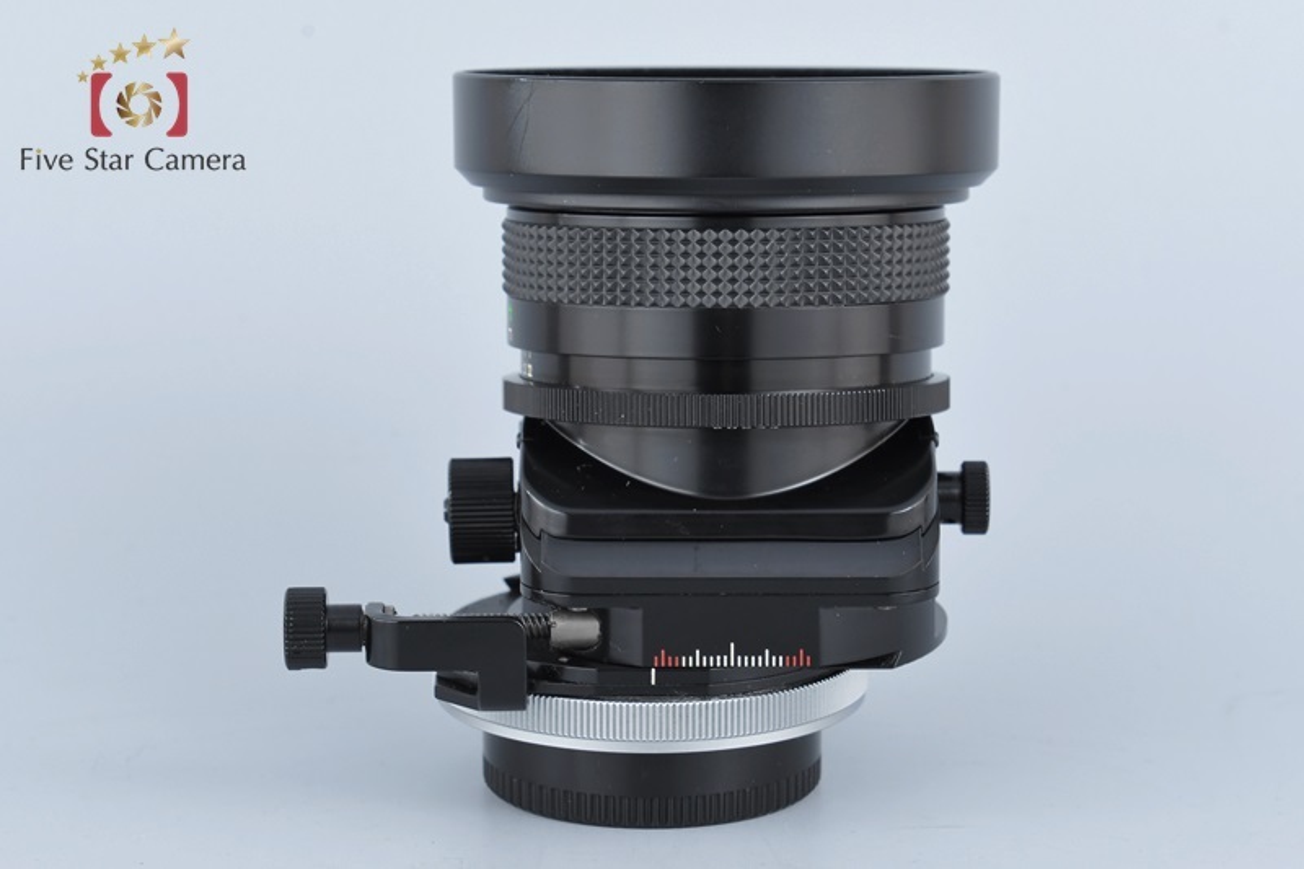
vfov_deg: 9.1
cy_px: 434
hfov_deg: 13.7
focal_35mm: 150
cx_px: 652
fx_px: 5432
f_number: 11
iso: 500
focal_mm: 100
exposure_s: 1/125
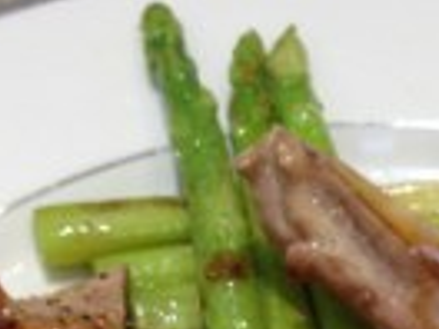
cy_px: 621
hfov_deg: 12.3
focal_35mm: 159
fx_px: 2016
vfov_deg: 8.9
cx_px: 449
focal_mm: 4.28
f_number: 2.4
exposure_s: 1/20
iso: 64
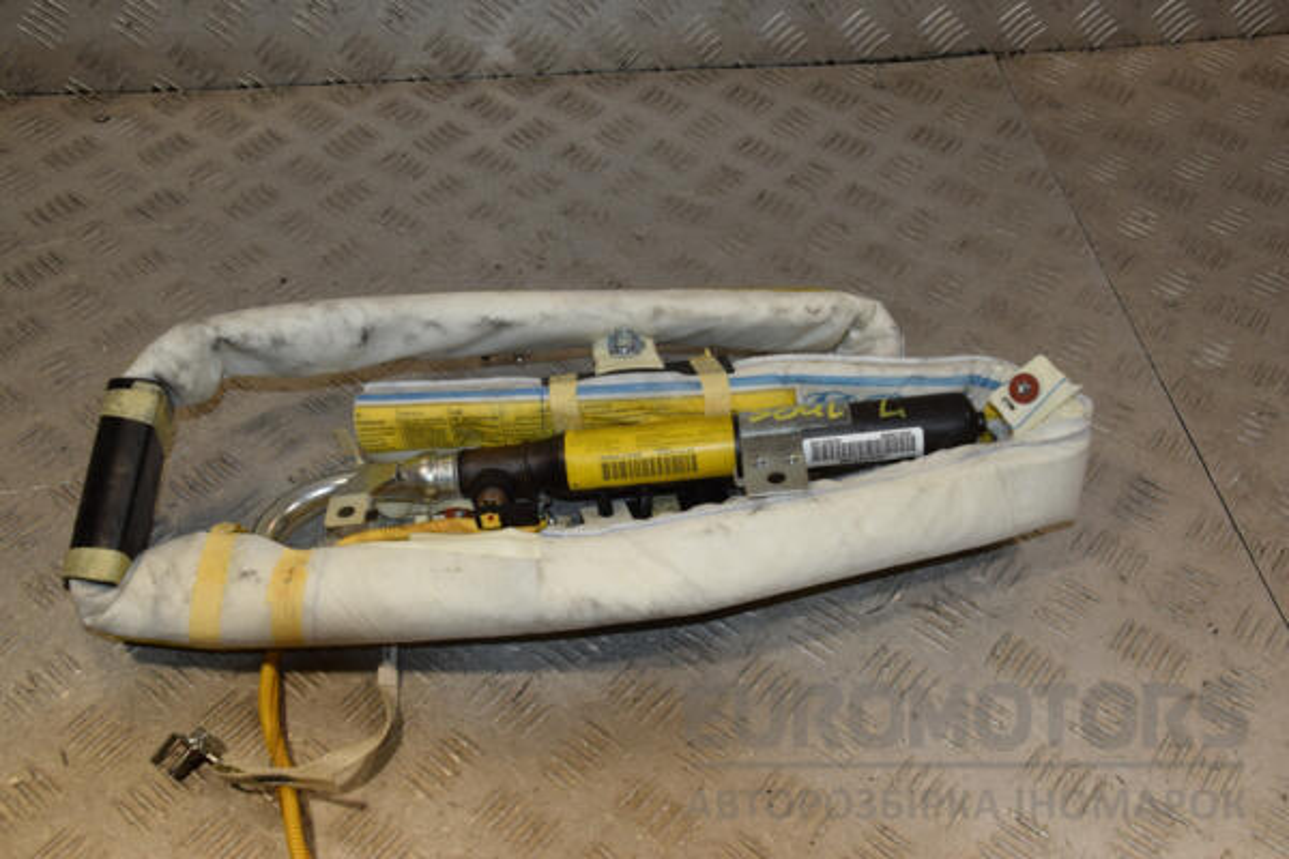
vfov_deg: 35.5
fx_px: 1343
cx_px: 644
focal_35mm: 38
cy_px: 430
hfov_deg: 51.3
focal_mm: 25
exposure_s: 1/200
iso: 800
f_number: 10
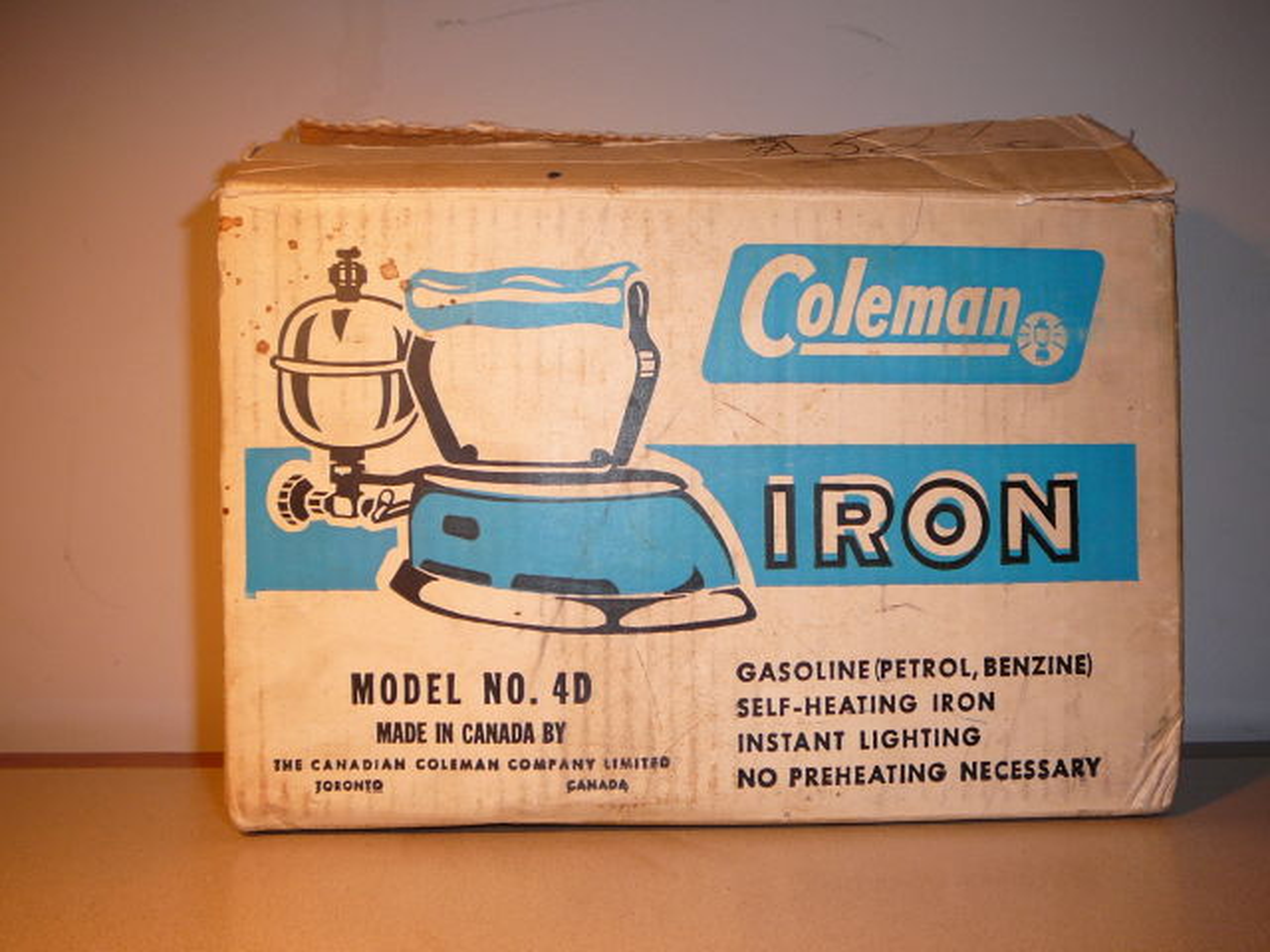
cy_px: 476
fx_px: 1284
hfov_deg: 52.6
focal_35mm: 35
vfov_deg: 40.7
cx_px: 635
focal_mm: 5.2
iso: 80
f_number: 2.8
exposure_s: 1/30
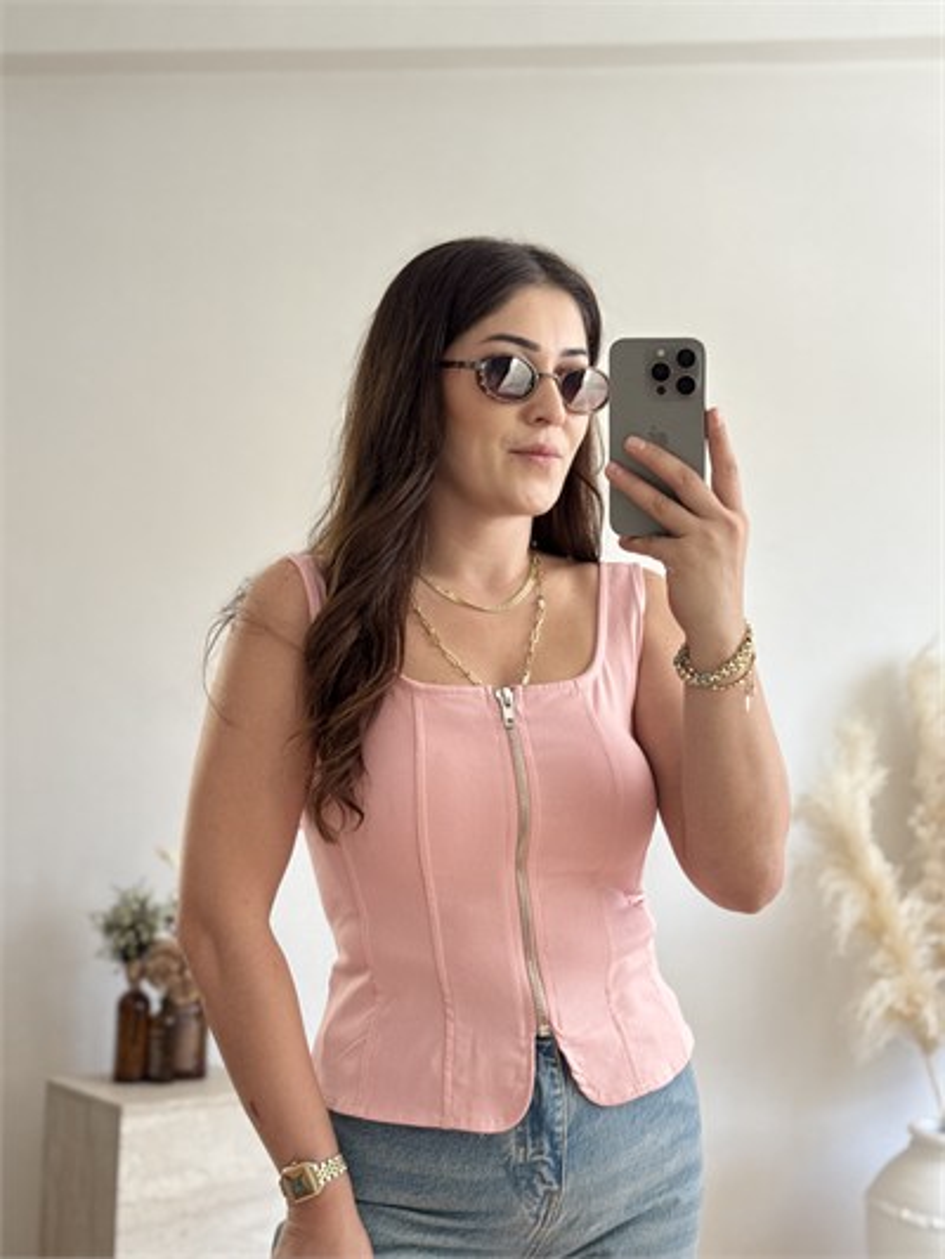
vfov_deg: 39.6
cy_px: 630
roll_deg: +1.6
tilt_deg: -21.5
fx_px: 1746
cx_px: 472
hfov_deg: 30.3
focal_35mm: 48
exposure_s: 1/121
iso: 64
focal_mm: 6.76
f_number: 1.78
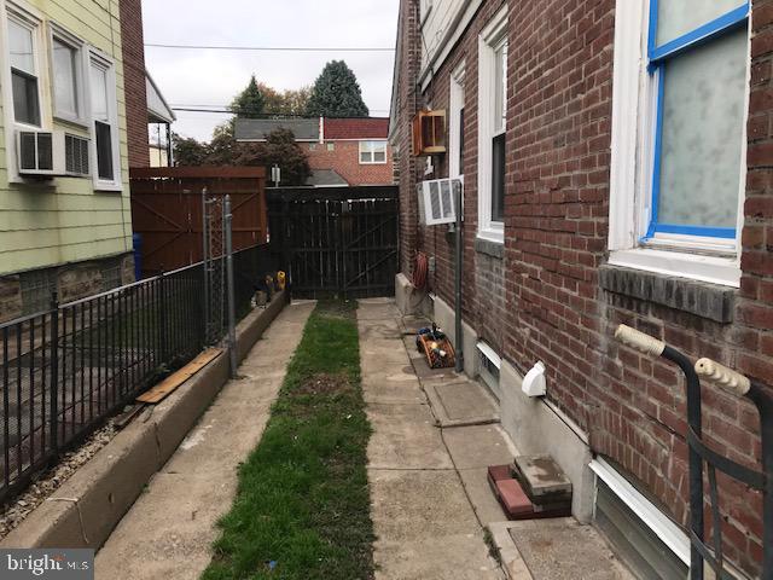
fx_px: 625
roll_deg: +1.6
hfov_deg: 63.4
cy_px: 290
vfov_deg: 49.7
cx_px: 386
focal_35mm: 28
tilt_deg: -7.6
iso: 20
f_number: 1.8
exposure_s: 1/714
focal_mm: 3.99
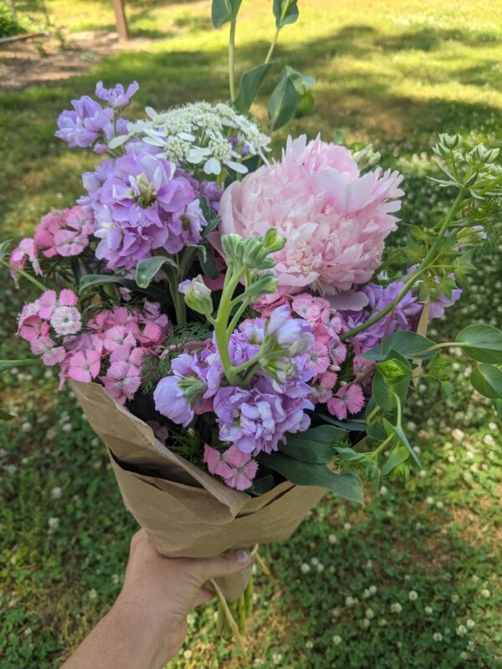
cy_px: 334
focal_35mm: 27
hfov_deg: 51.4
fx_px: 522
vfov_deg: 65.3
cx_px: 251
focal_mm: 4.44
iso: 55
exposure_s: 1/780
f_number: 1.8
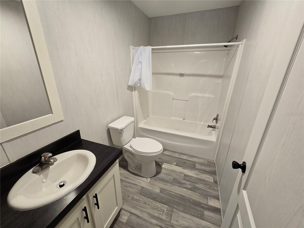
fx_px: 114
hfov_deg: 106.2
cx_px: 152
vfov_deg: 89.9
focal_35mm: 13
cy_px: 114
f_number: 2.2
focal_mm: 2.2
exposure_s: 1/60
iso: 200
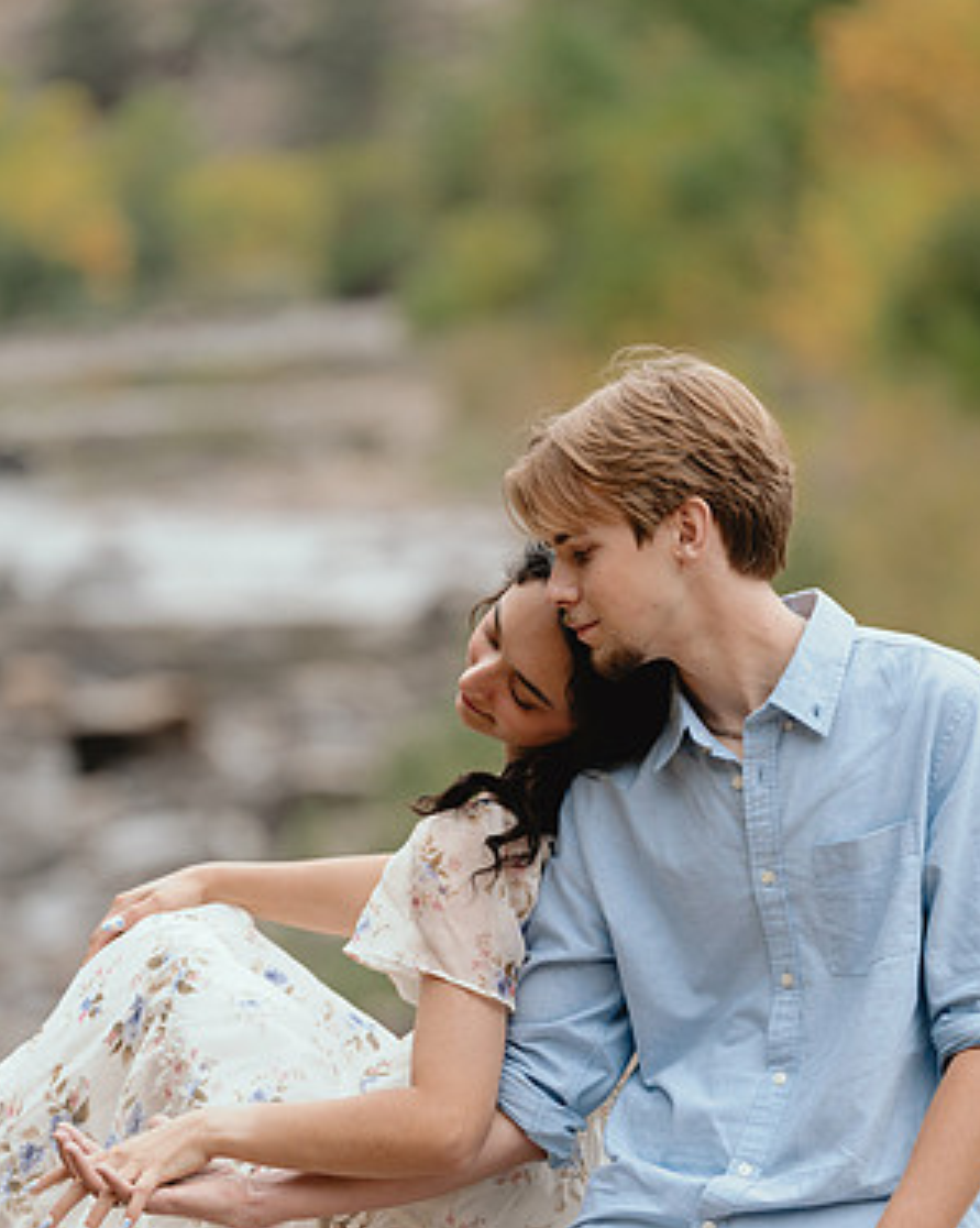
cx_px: 492
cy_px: 713
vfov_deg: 8.9
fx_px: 7877
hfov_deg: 7.1
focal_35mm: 217
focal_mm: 191
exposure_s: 1/250
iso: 320
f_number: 3.5
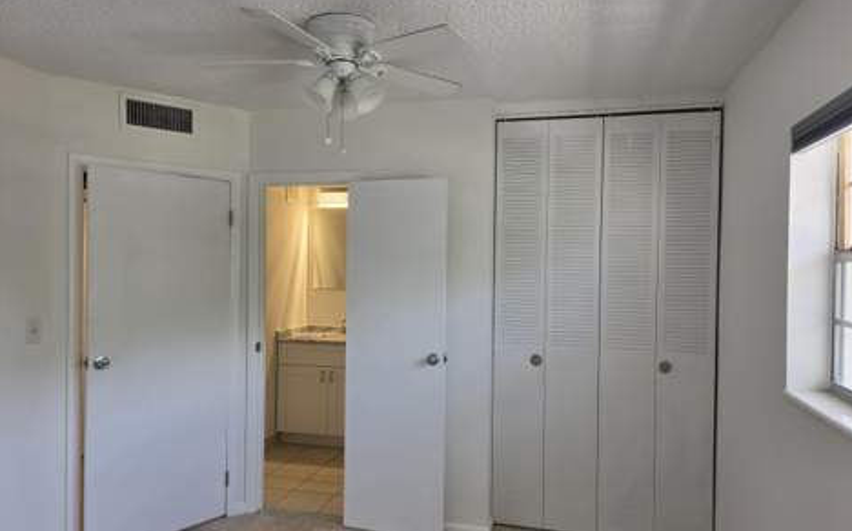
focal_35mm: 25
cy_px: 276
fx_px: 580
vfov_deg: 49.2
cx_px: 433
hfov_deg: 72.6
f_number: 1.8
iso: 100
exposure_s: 1/180
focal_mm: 5.4
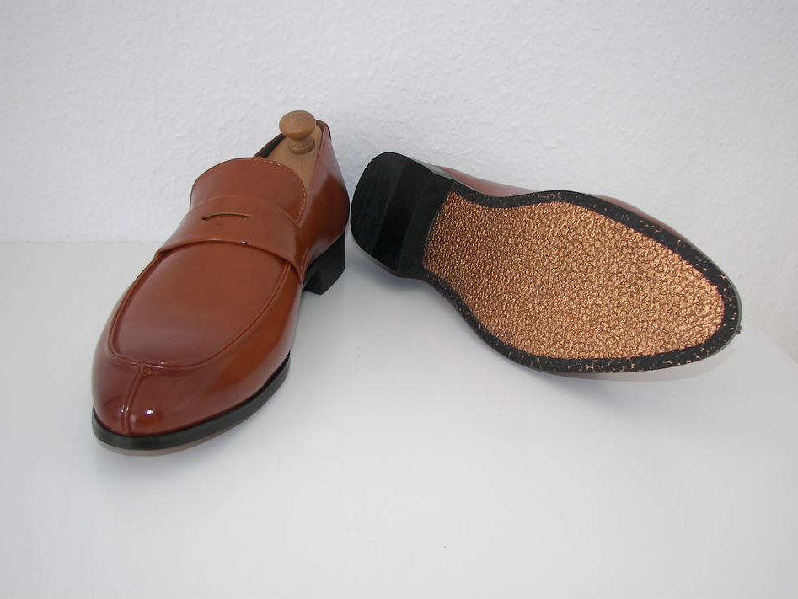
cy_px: 291
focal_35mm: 38
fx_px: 876
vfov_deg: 37.7
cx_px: 391
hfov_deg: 49.0
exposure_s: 1/40
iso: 50
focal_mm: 6
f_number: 2.8
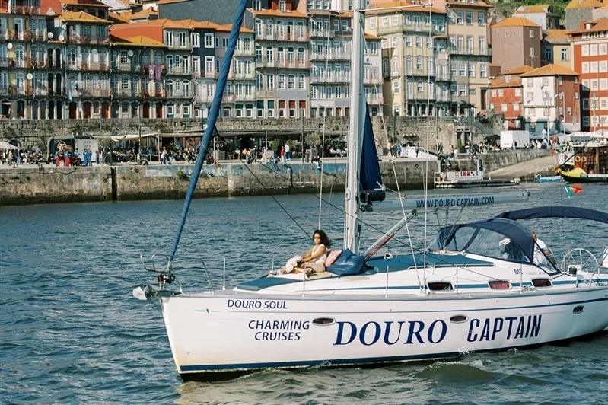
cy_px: 202
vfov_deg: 12.9
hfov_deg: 19.3
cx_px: 304
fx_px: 1791
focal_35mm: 106
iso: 100
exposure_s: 1/3200
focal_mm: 105
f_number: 2.5
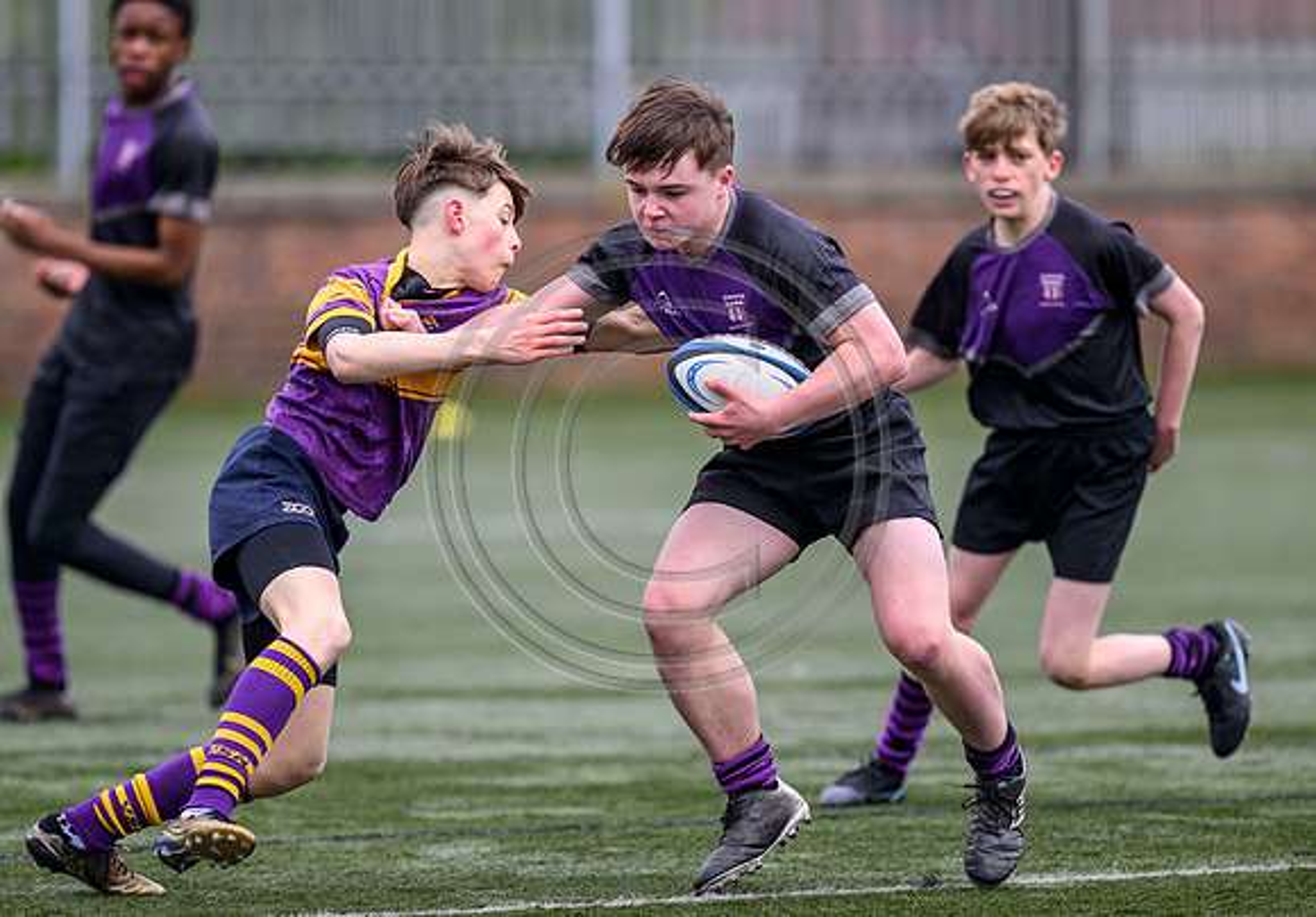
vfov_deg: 3.2
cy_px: 419
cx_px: 570
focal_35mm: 448
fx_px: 16589
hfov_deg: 4.5
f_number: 3.5
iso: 640
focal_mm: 400
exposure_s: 1/2000
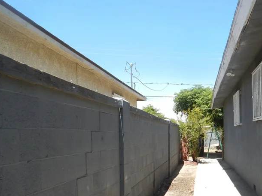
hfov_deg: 42.5
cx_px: 215
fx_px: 318
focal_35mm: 42
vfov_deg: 33.9
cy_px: 136
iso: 125
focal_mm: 4.5
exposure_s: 1/800
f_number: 3.2
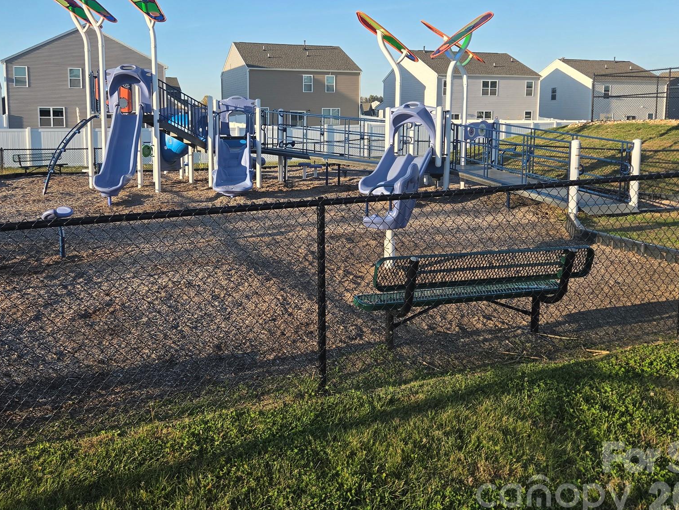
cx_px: 287
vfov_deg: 45.0
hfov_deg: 58.1
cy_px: 186
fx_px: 608
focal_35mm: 31
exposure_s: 1/1920
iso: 80
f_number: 1.8
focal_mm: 5.4
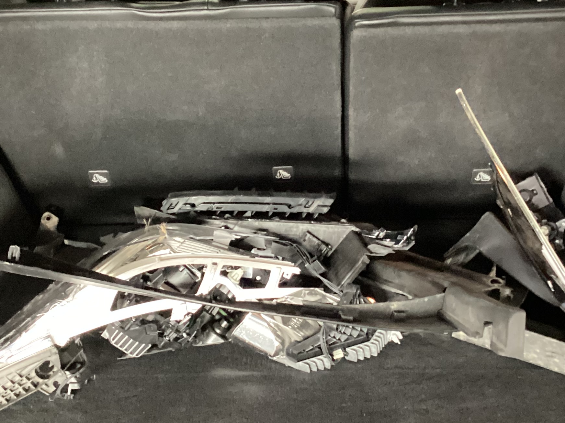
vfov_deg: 25.2
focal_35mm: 58
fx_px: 946
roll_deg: +0.9
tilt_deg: -23.3
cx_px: 285
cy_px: 227
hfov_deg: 33.2
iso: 800
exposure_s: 1/24
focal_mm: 3.3
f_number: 2.4
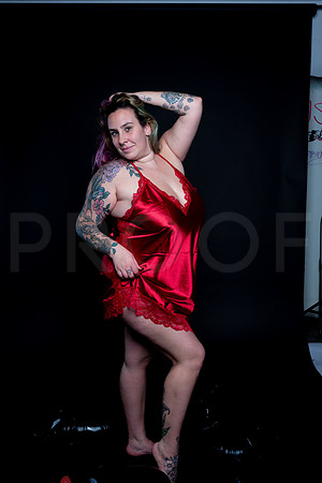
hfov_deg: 37.9
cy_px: 242
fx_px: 470
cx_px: 161
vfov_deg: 54.4
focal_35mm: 35
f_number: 10
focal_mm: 35
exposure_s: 1/160
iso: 100
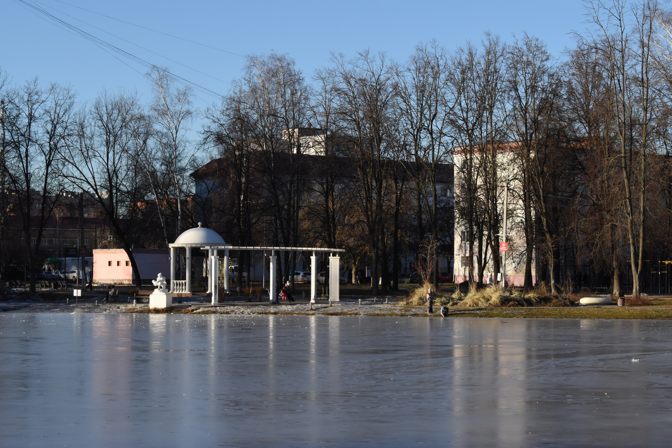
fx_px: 1540
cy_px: 224
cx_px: 336
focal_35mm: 82
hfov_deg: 24.6
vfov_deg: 16.6
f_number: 13
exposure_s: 1/800
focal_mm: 55
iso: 800
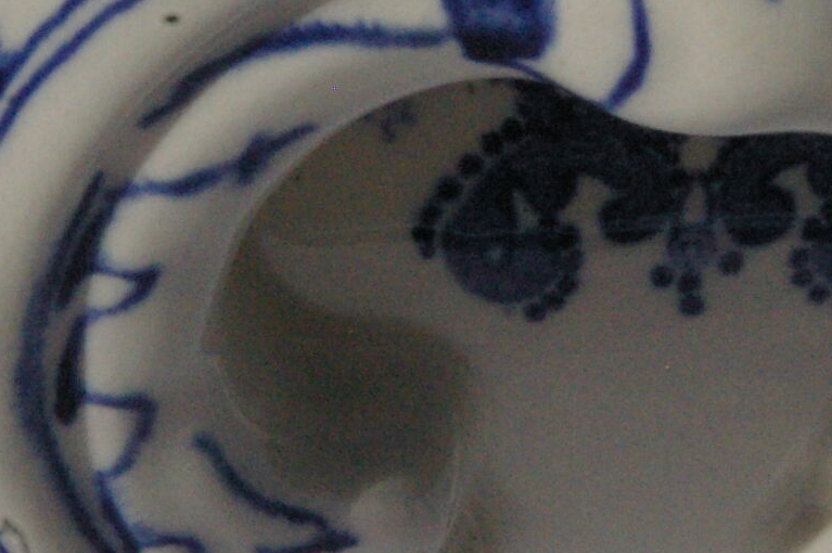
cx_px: 482
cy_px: 168
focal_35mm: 153
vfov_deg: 8.9
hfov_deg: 13.4
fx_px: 3533
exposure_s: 1/1500
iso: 1600
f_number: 19
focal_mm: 26
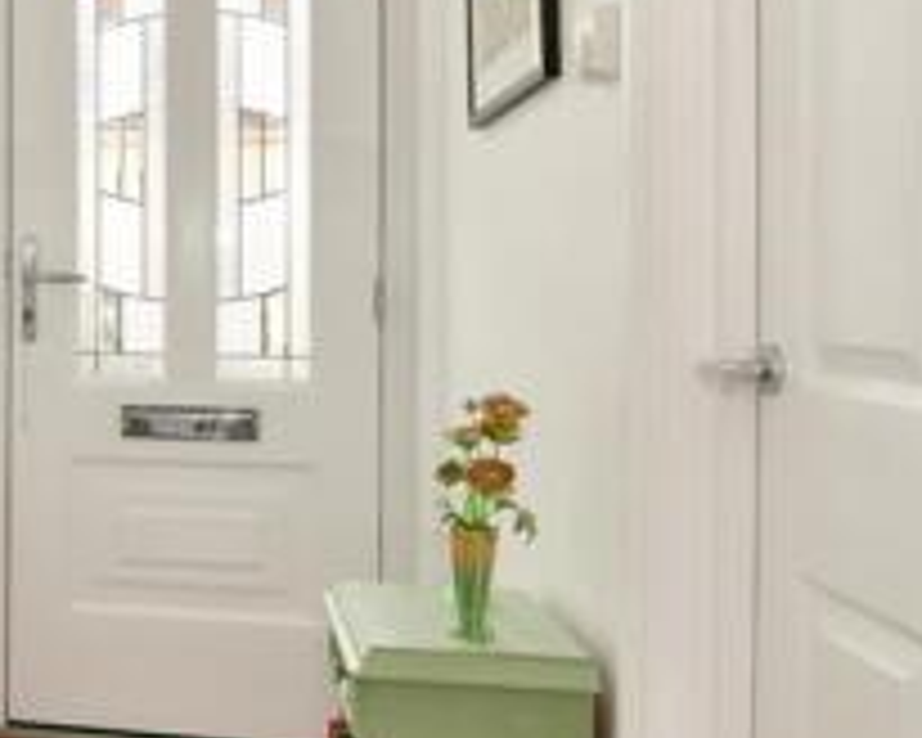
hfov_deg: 34.3
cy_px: 272
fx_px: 1228
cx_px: -144
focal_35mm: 45
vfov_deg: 33.3
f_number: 8
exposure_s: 1/50
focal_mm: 10
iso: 400
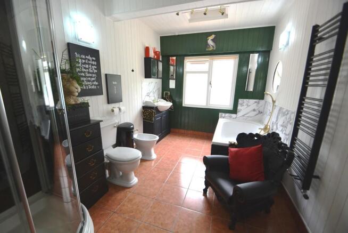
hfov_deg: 100.4
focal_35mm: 15
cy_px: 116
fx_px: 145
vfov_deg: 77.4
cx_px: 174
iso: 450
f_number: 4
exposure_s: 1/60
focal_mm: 10
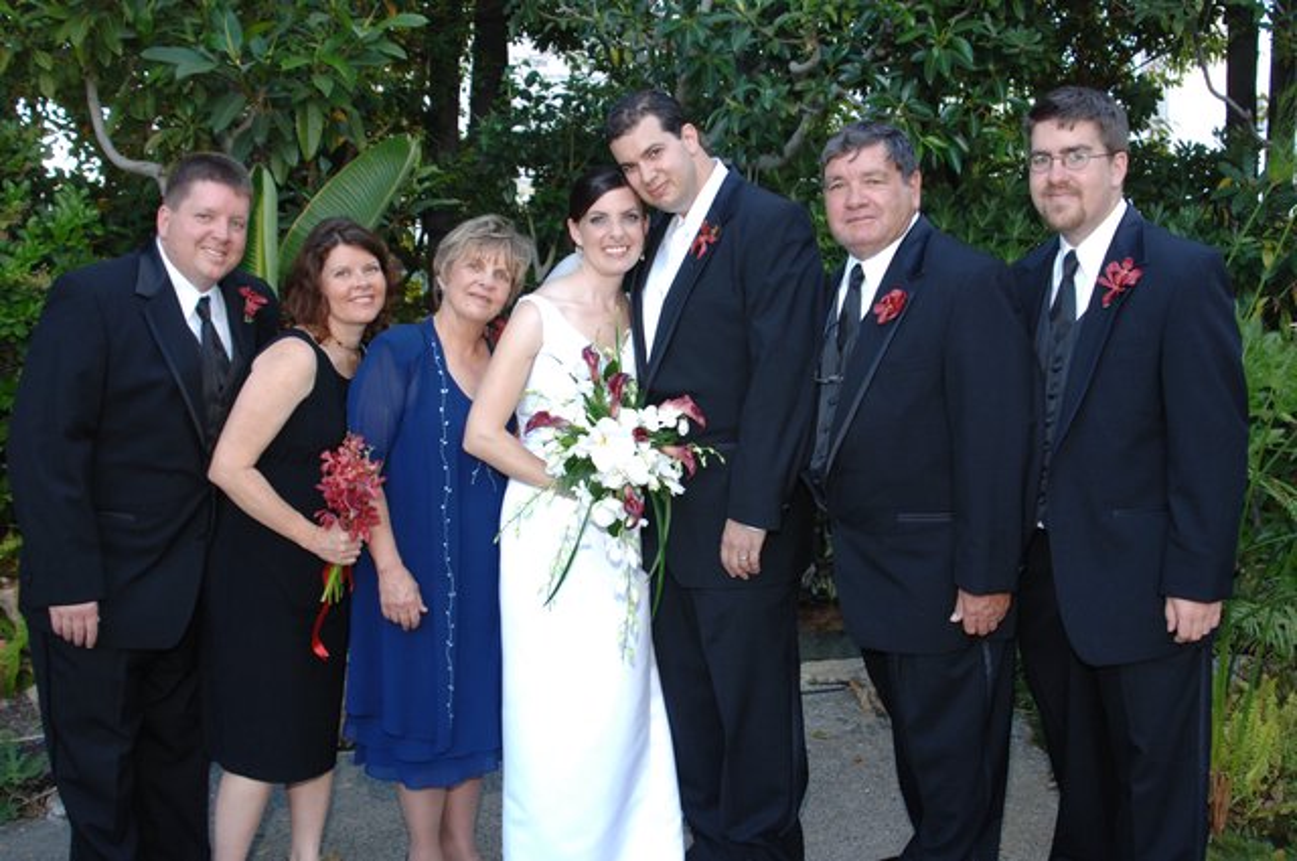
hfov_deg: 46.5
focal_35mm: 42
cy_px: 430
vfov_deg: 31.8
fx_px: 1511
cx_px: 648
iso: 400
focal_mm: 28
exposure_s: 1/50
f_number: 5.6
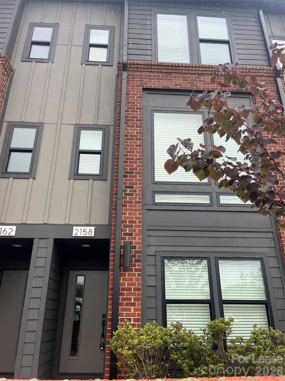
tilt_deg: +22.5
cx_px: 142
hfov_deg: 53.1
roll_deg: -0.7
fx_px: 285
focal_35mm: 26
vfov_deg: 67.3
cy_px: 190
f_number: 1.6
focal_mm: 5.1
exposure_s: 1/316
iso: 50
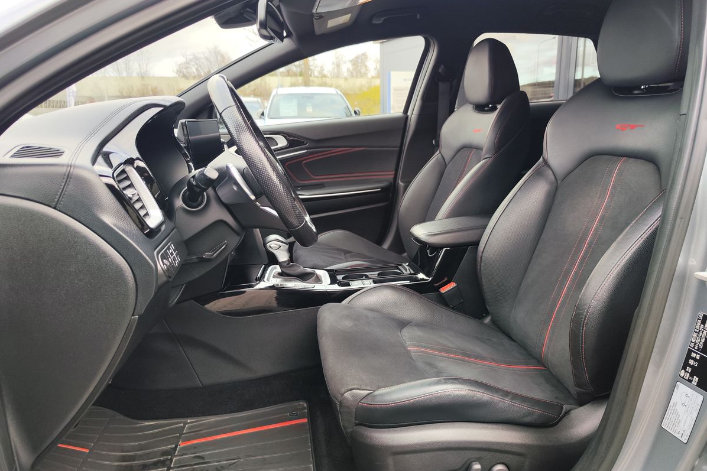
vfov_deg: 53.1
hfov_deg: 73.8
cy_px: 240
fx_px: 471
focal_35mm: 24
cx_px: 354
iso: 105
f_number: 1.69
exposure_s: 1/100
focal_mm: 7.01
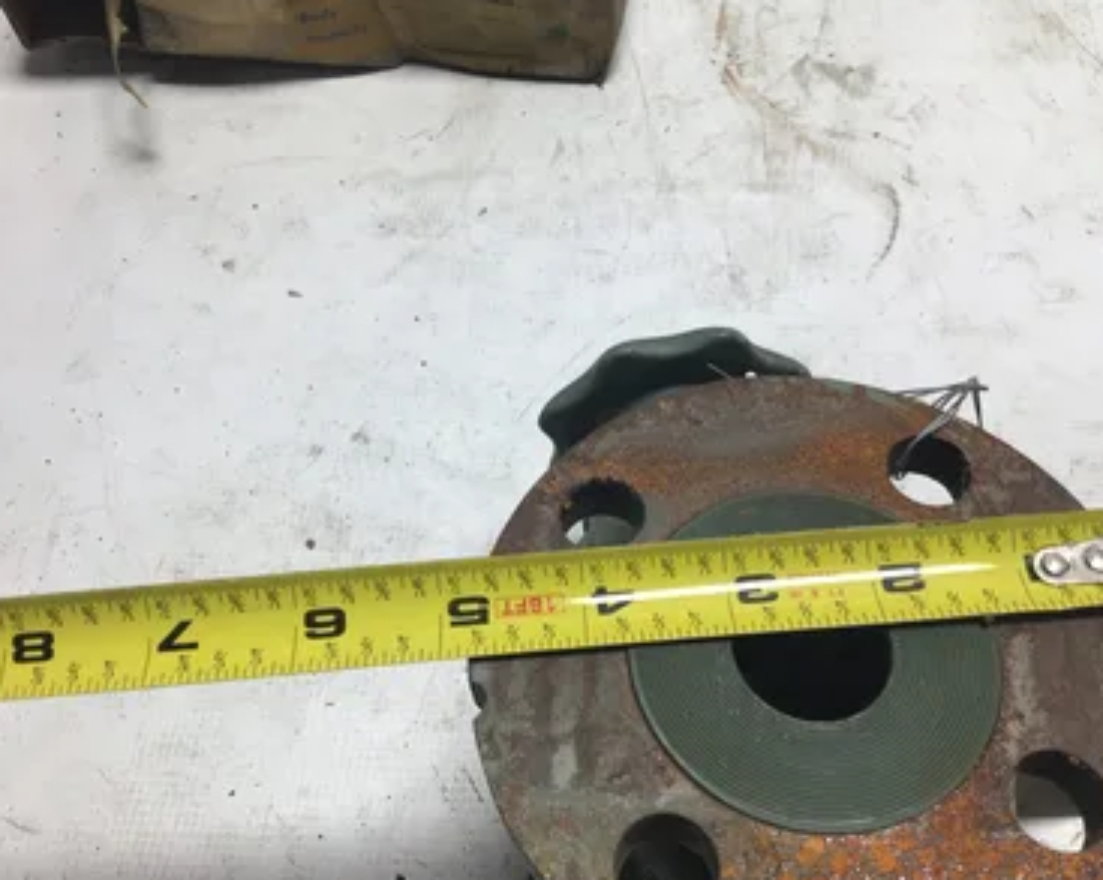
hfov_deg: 54.2
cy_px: 438
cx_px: 583
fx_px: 1076
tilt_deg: -58.2
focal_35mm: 33
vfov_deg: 44.5
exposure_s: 1/120
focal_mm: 3.3
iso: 25
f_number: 2.4
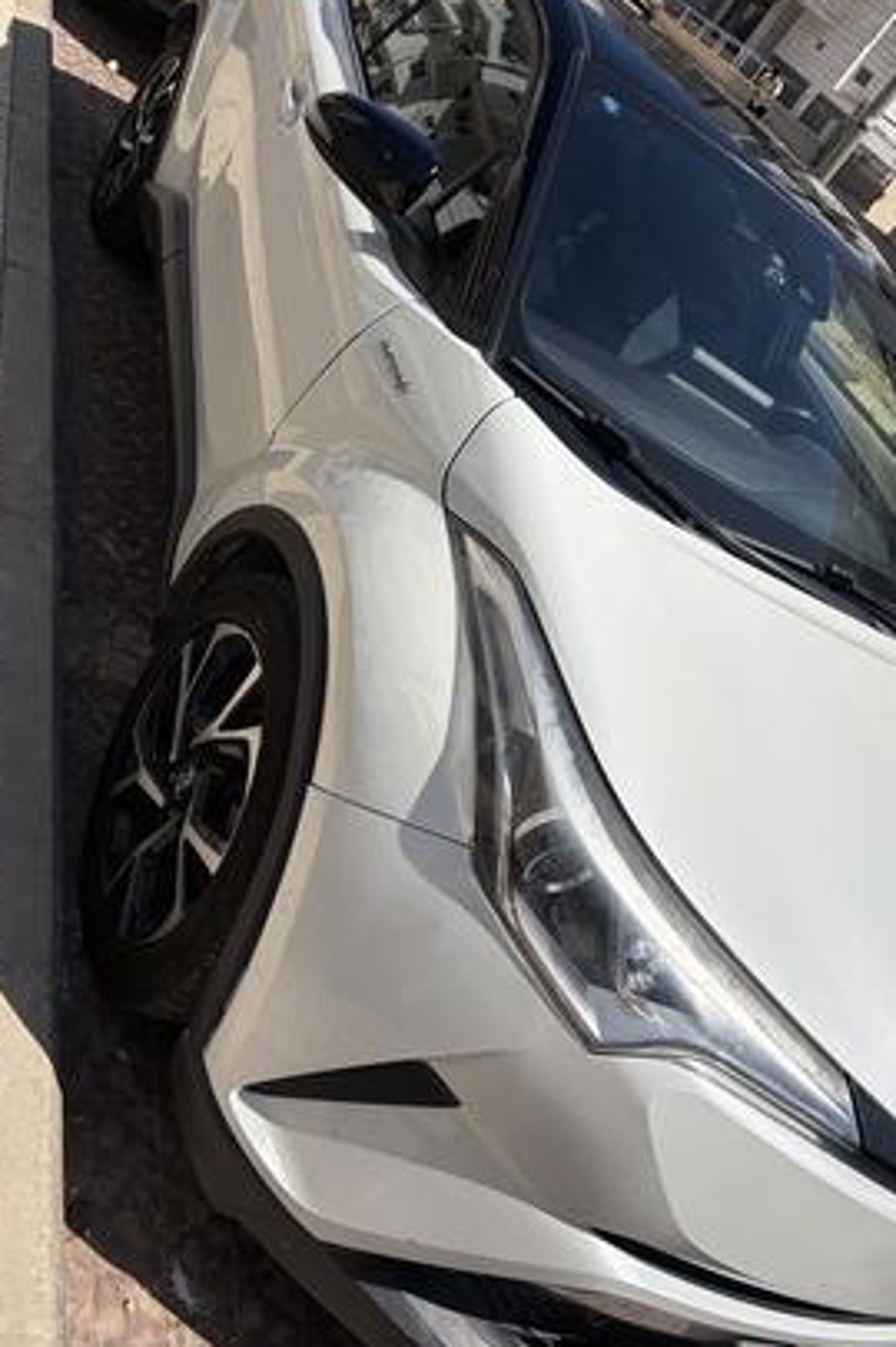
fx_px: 1197
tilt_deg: -24.0
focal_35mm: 32
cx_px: 548
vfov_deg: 58.6
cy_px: 591
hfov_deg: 40.8
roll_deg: -39.4
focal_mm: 5.96
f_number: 1.6
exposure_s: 1/6993
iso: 50
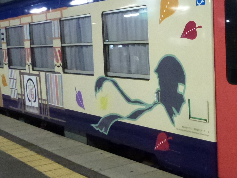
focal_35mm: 58
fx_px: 397
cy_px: 98
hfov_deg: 30.7
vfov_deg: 25.2
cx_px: 239
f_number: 3.3
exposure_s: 1/25
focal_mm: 4.3
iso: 800
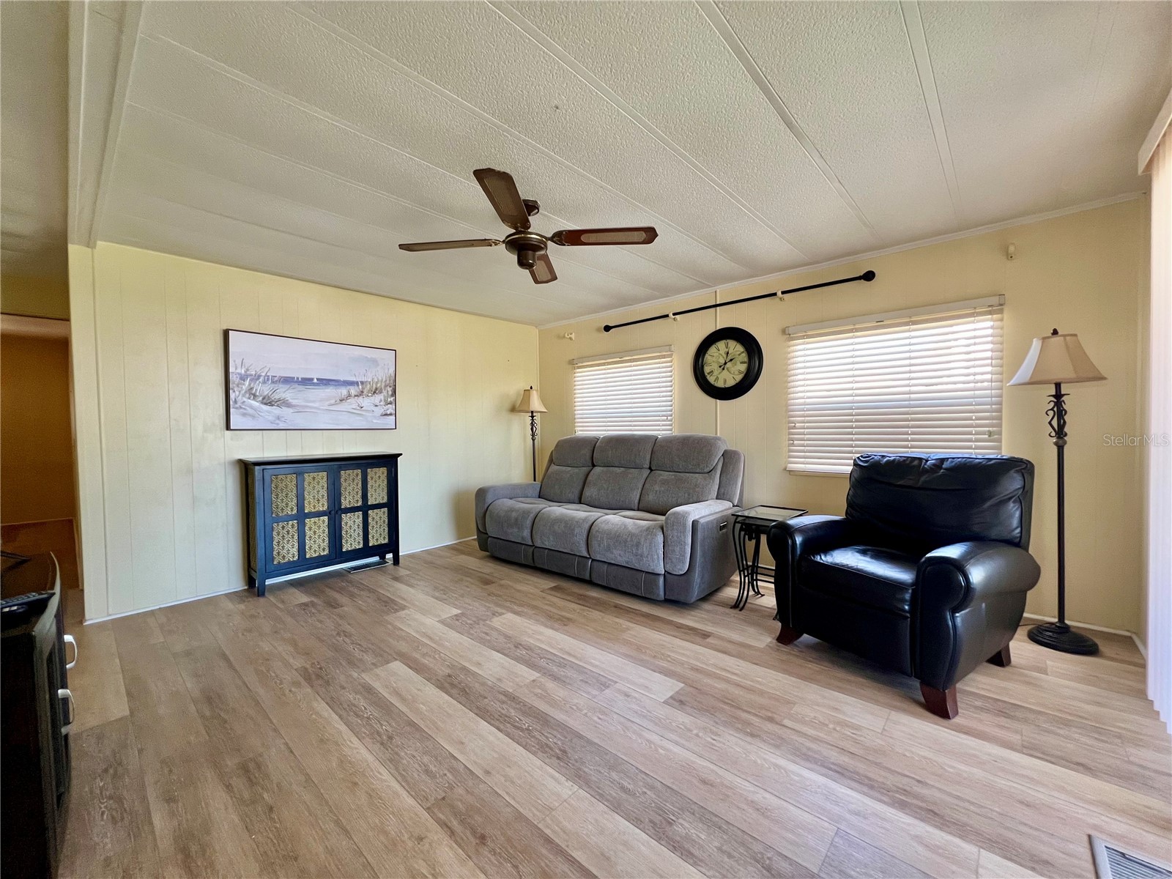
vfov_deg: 89.9
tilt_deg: -1.0
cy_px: 440
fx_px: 440
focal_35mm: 13
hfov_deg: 106.2
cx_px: 586
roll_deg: +0.0
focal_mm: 1.57
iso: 200
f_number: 1.8
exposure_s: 1/99
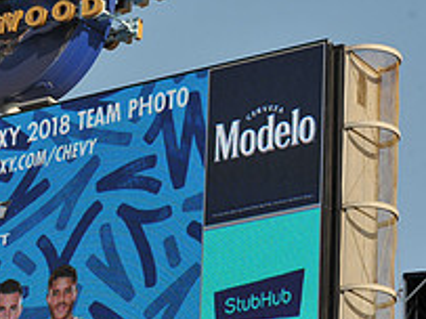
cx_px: -21
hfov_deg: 7.0
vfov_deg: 5.3
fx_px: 3444
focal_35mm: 280
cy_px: 218
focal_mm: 102
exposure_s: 1/320
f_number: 9
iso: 200
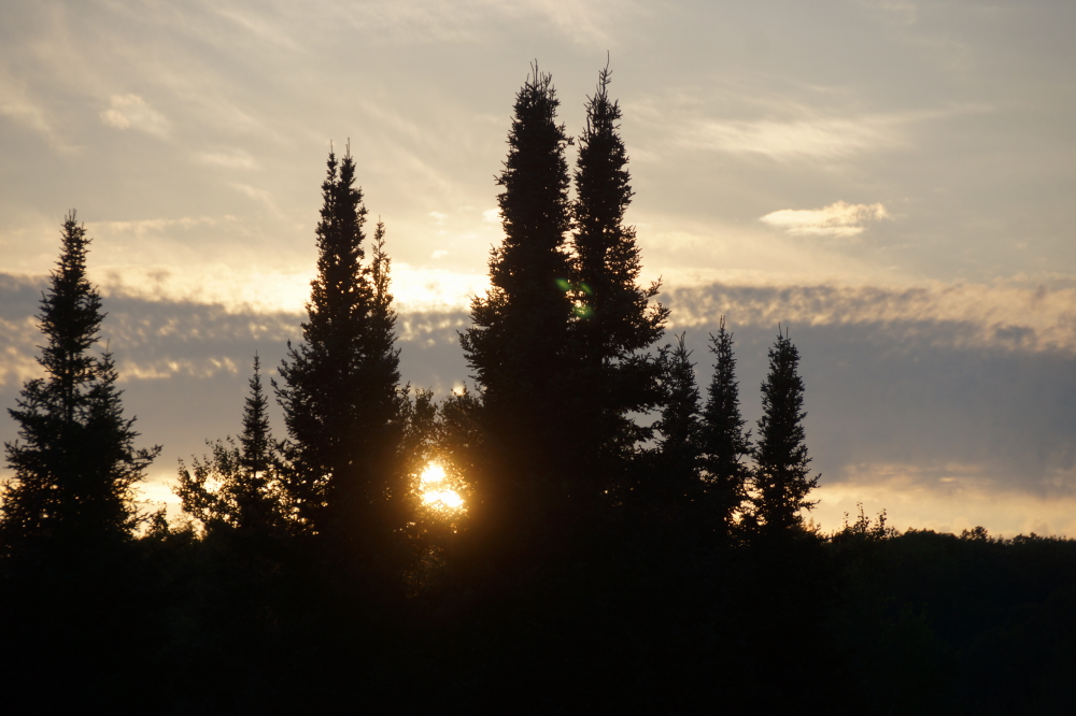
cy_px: 358
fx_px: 6050
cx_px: 538
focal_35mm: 202
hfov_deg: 10.2
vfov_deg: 6.8
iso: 100
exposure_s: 1/250
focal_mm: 135
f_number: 5.6
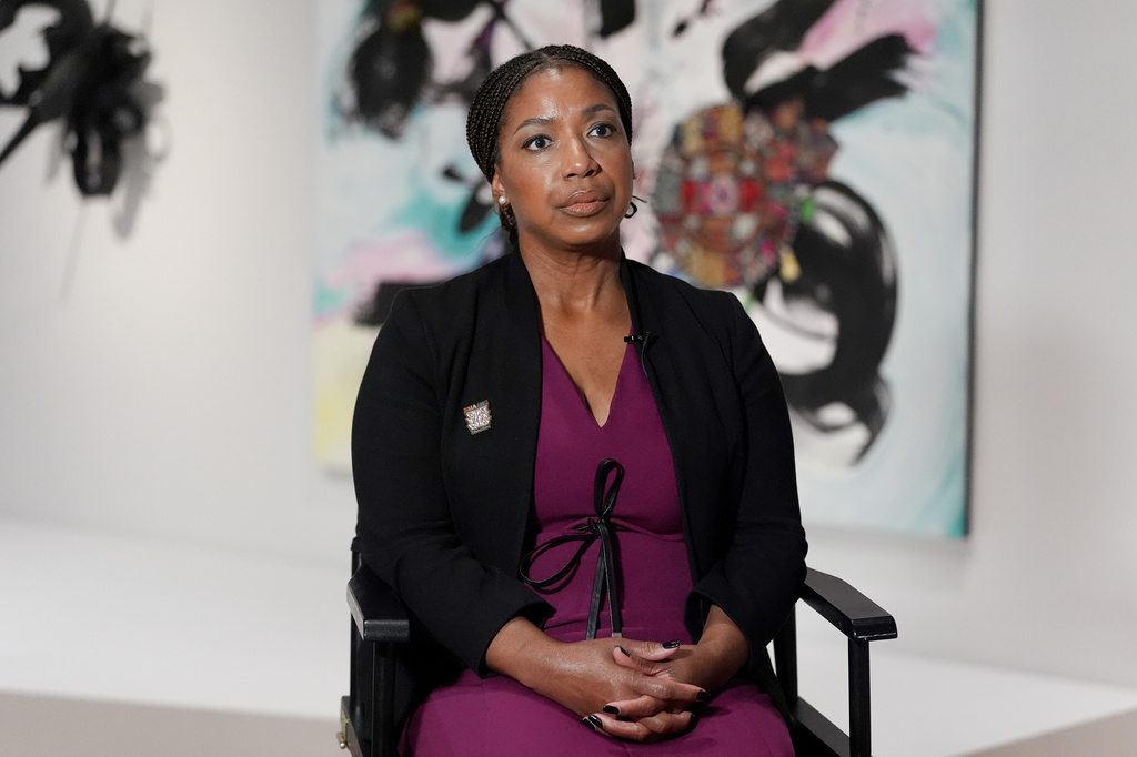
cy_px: 378
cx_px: 568
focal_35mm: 78
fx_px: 2463
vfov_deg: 17.5
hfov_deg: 26.0
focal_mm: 78
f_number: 2.8
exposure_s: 1/320
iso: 5000
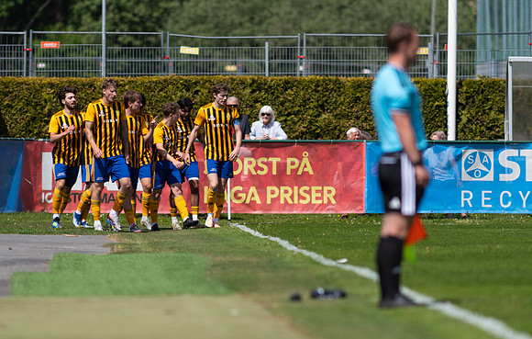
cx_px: 227
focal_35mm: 524
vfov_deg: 2.5
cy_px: 204
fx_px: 7630
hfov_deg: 4.0
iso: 100
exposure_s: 1/1600
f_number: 3.2
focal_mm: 300
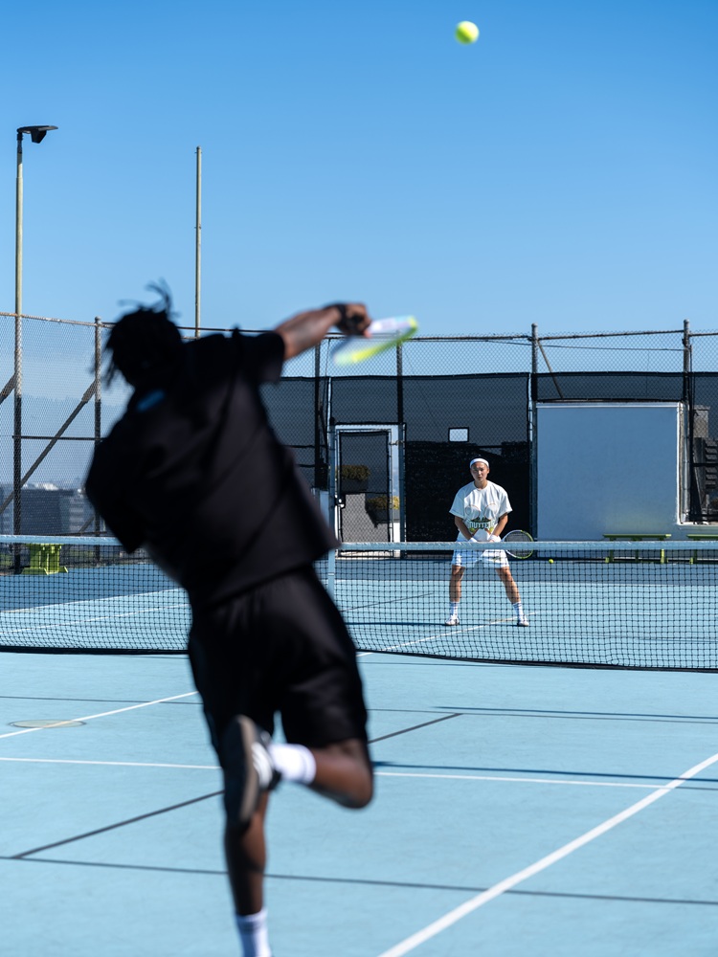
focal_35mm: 87
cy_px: 478
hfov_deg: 17.0
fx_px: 2406
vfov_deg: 22.5
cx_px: 359
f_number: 4
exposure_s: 1/1250
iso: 160
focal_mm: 110
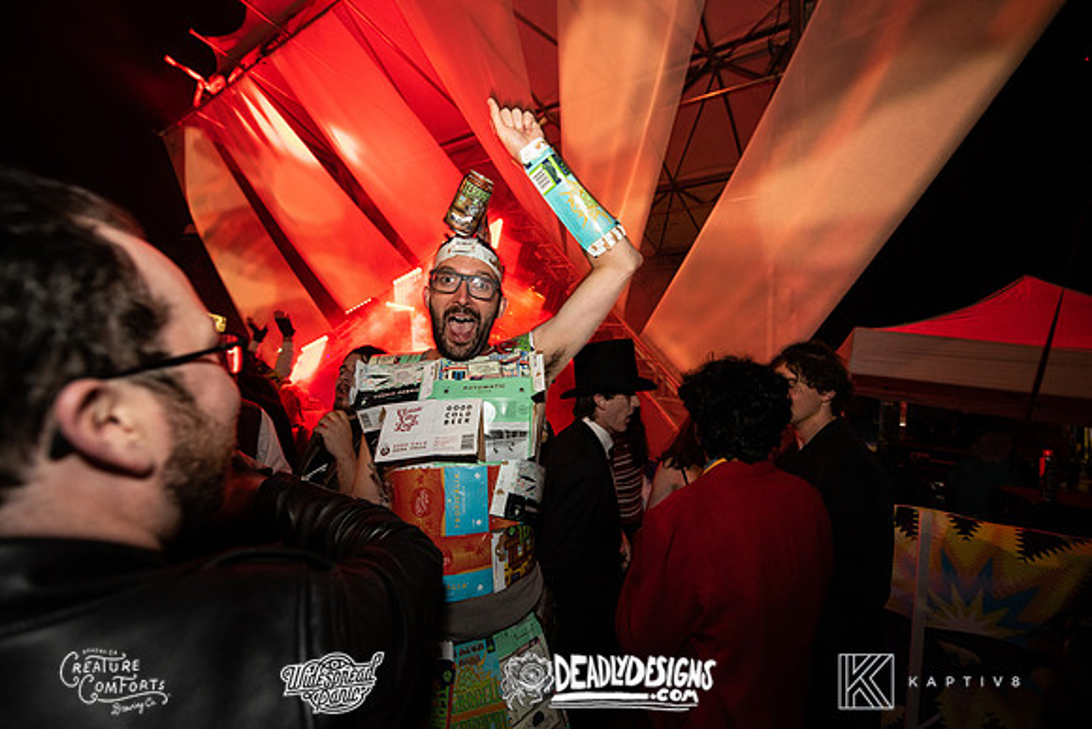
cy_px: 364
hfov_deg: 104.2
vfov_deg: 81.2
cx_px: 546
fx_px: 425
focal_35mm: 14
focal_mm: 14
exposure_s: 1/60
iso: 2000
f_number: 3.5
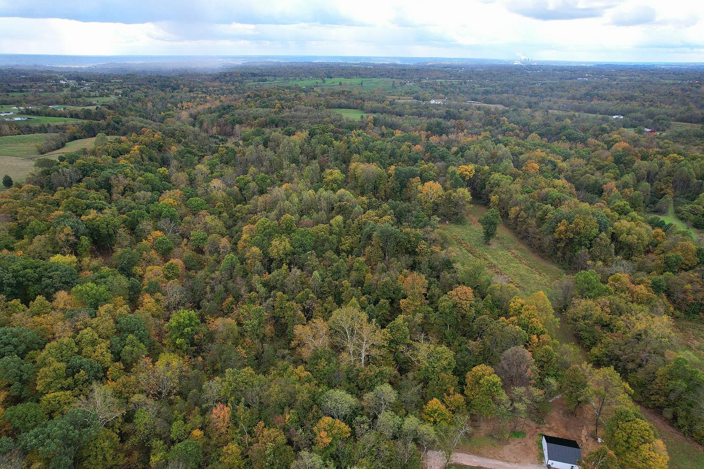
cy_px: 234
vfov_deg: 57.2
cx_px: 352
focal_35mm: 22
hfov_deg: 78.6
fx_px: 430
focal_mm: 8.38
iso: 100
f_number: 2.8
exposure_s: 1/667
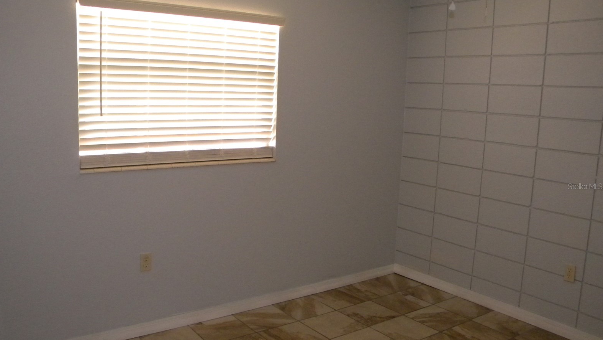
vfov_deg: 37.8
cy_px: 186
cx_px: 298
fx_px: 496
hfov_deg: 62.6
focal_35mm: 31
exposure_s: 1/64.8
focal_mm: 5
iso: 400
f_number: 3.5
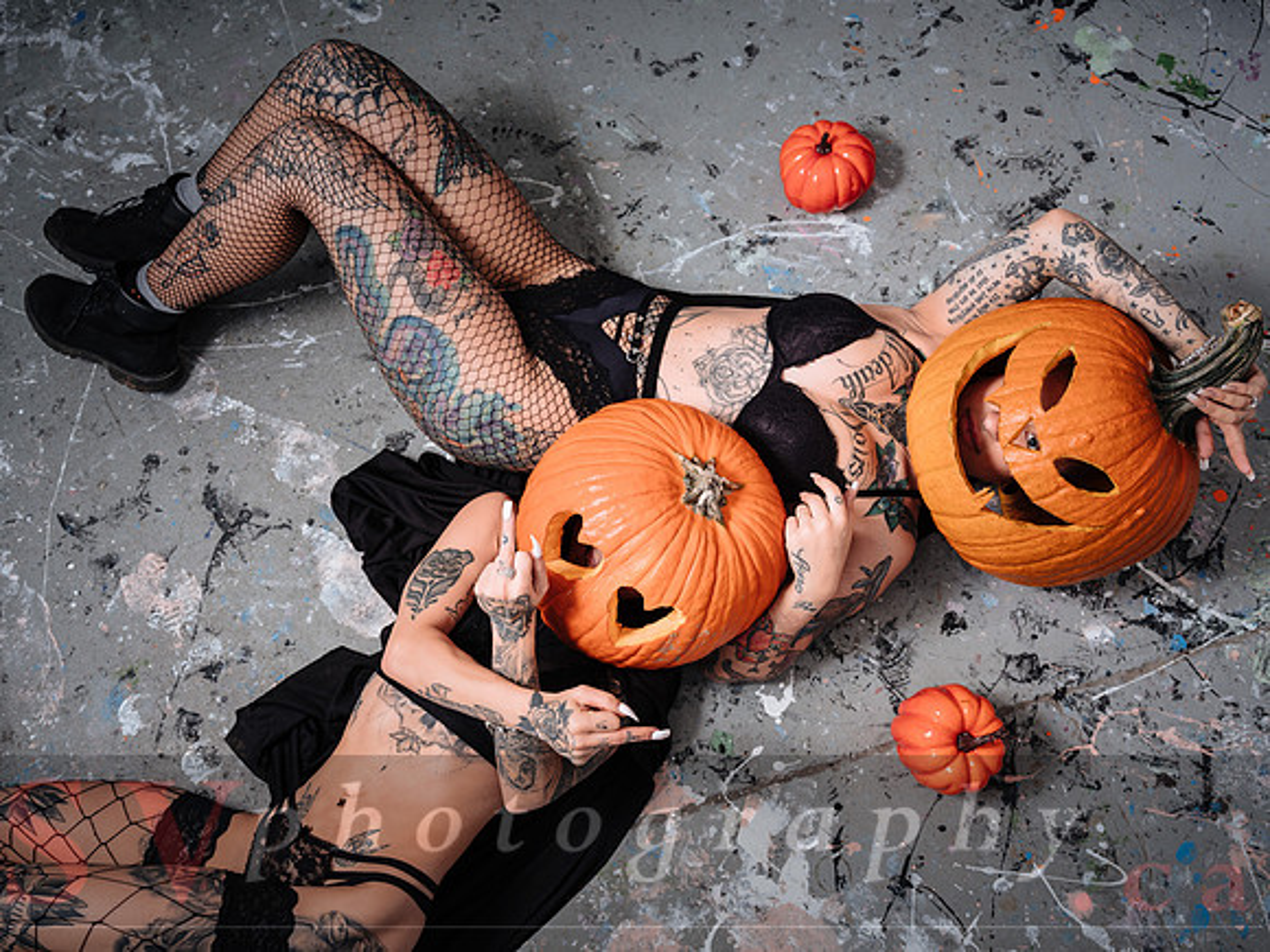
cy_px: 464
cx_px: 652
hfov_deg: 55.6
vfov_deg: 43.1
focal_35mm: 33
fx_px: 1205
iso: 100
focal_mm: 40.3
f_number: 4
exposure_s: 1/125
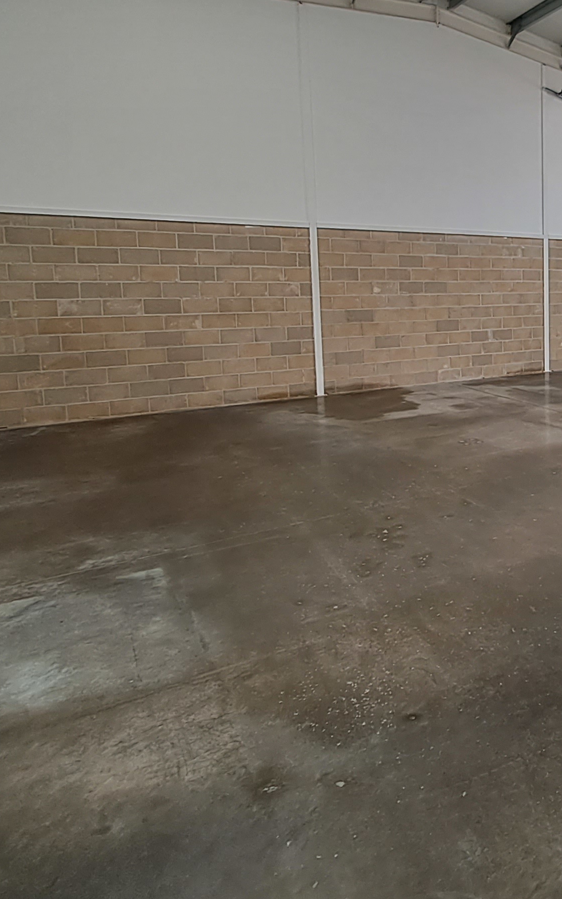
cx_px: 577
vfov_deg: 71.6
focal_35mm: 25
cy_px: 347
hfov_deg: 41.9
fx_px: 613
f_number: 2.2
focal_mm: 1.42
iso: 50
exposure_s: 1/100
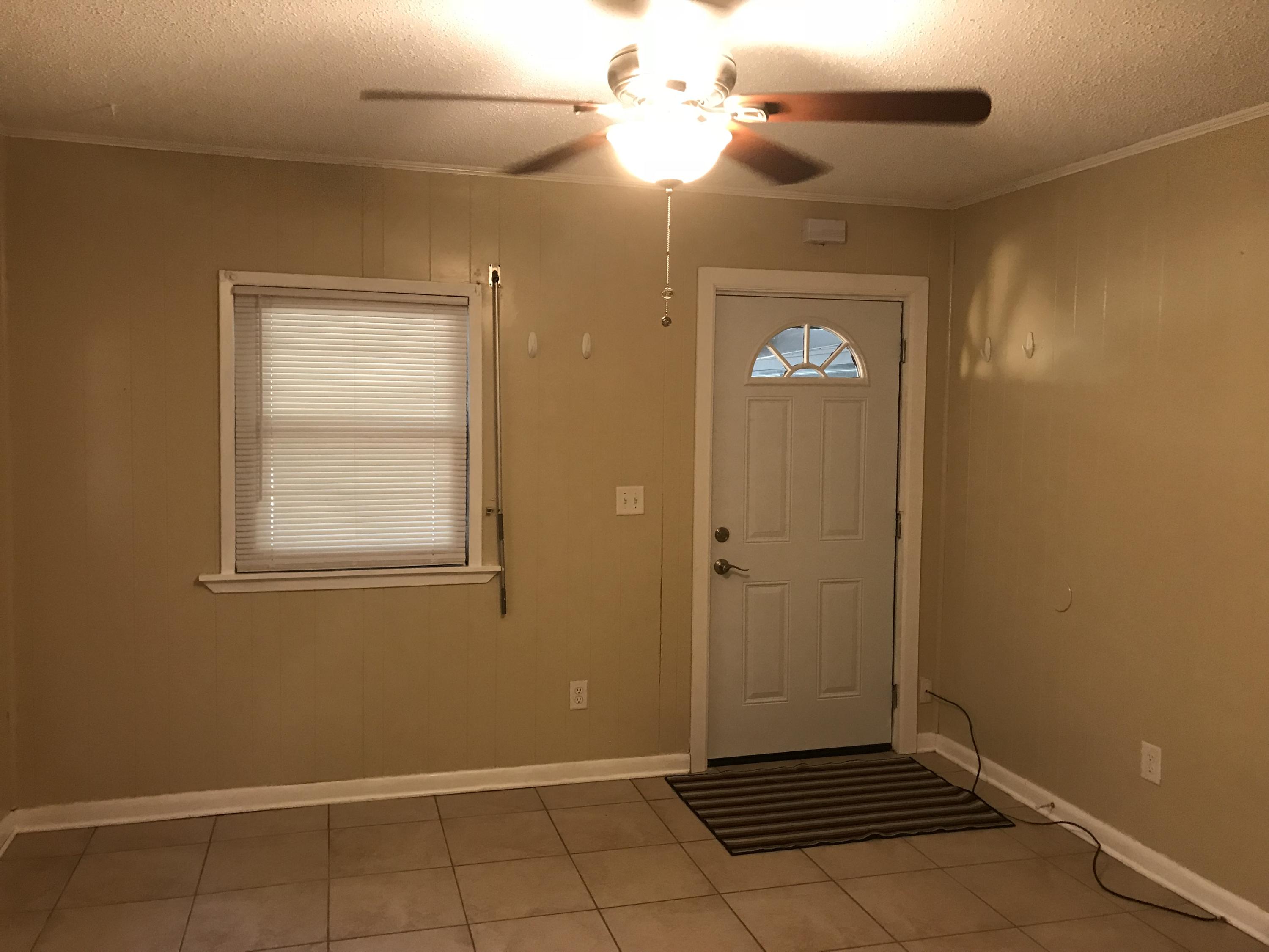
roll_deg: -1.2
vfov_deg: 49.7
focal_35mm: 28
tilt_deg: -2.3
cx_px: 634
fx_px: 1026
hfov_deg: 63.4
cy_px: 476
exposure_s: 1/15
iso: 64
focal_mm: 3.99
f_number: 1.8
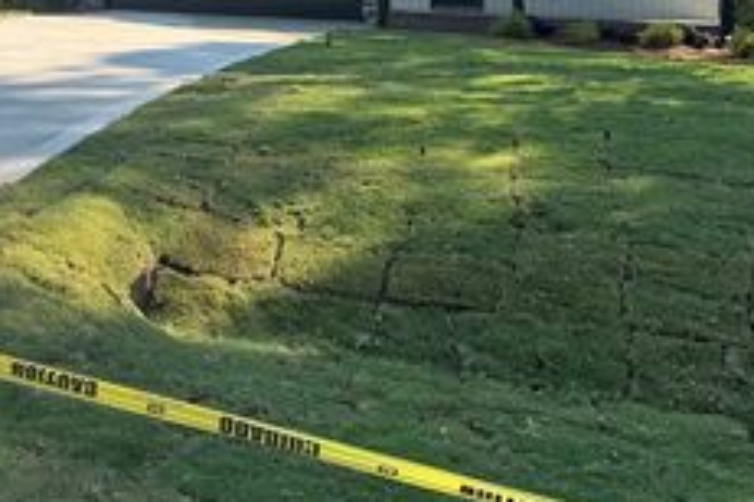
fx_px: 1131
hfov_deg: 36.4
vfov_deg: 24.2
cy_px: 34
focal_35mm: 54
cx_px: 232
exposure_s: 1/1094
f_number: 1.78
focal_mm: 6.76
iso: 80
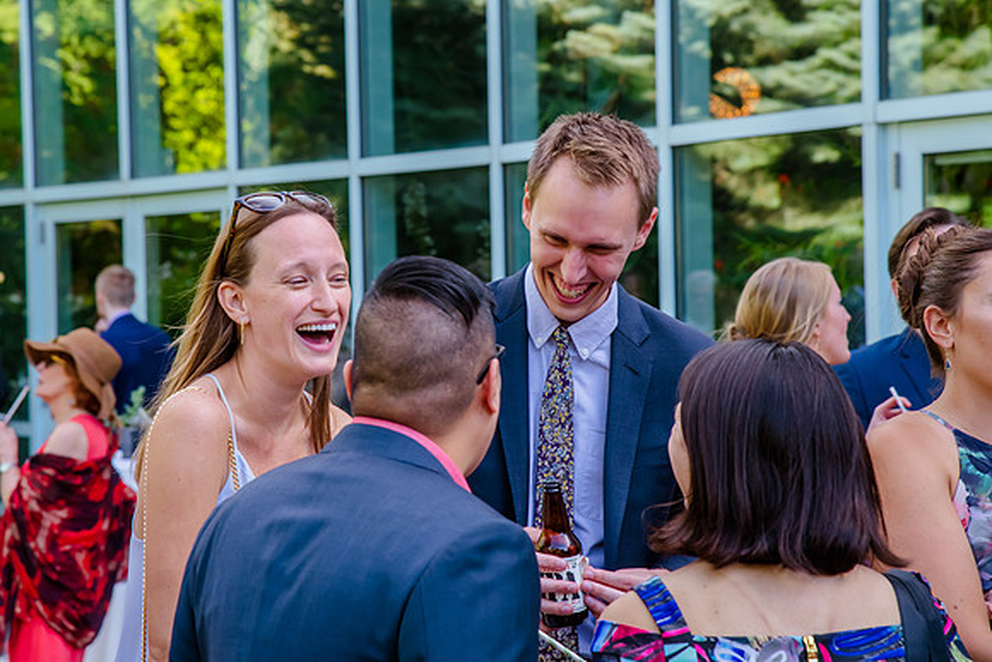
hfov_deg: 17.7
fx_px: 3178
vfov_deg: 11.9
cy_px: 280
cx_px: 422
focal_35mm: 115
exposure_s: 1/200
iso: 800
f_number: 7.1
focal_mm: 98
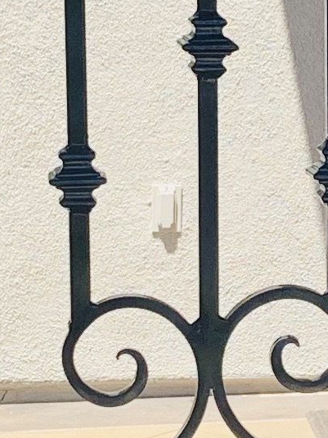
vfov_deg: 10.1
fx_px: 2477
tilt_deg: -7.8
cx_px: 266
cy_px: 192
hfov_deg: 7.6
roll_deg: -1.2
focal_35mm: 196
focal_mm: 4.25
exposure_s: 1/696
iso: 25
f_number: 1.8
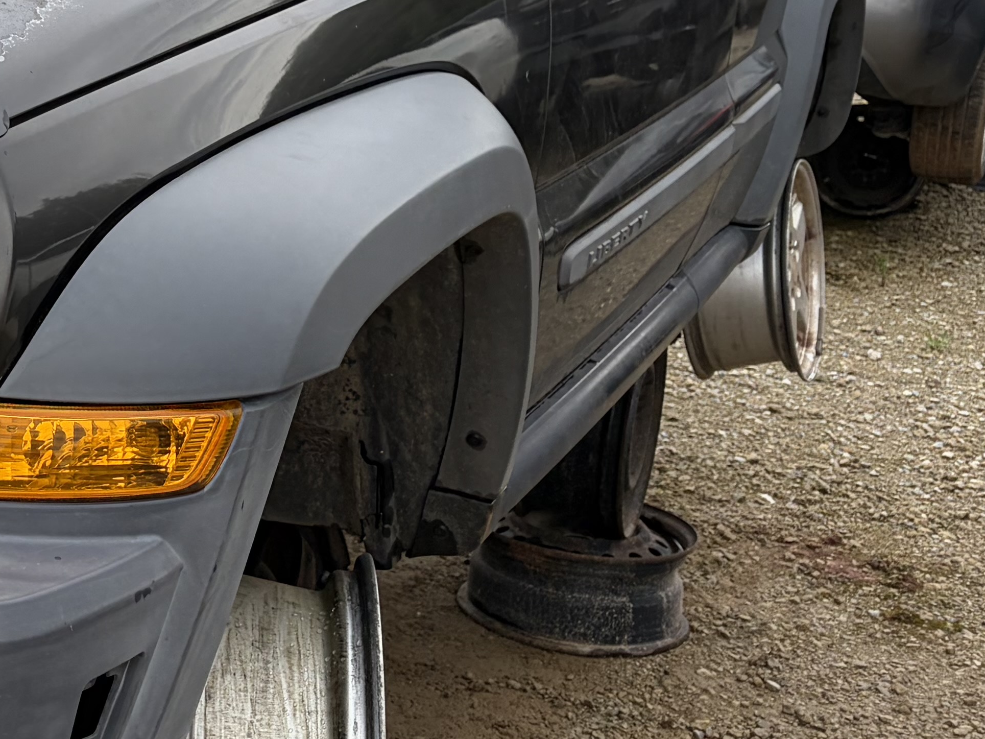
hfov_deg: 23.8
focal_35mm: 77
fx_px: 2191
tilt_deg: -9.8
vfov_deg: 18.9
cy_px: 94
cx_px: -77
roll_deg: -2.2
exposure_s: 1/1667
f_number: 1.6
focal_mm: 5.96
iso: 50
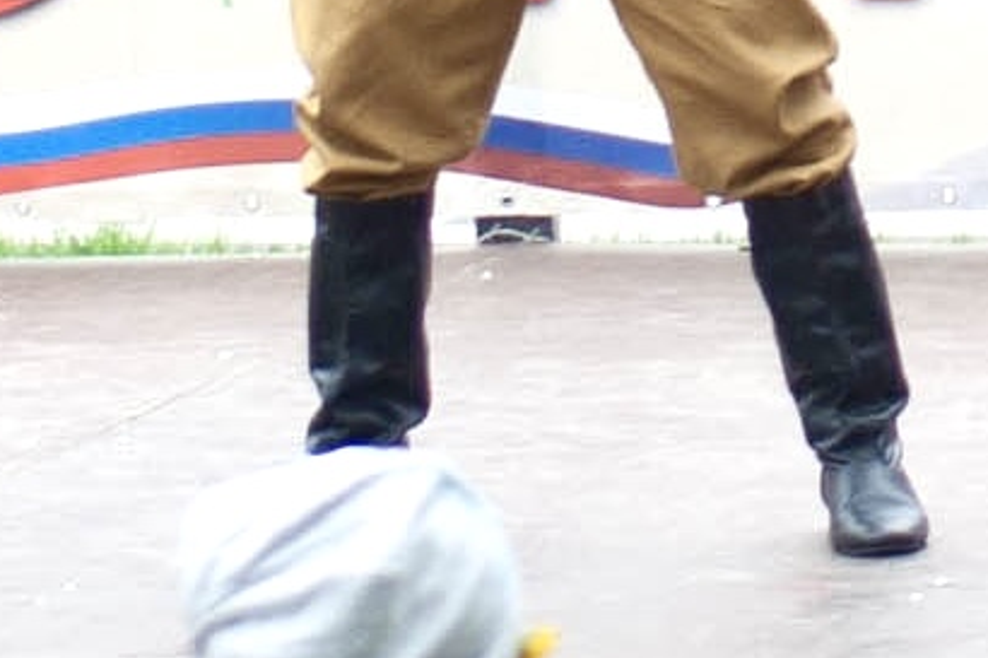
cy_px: -1001
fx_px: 6172
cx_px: 1060
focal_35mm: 225
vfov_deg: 5.8
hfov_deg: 9.1
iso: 400
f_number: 2.8
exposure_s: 1/640
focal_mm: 35
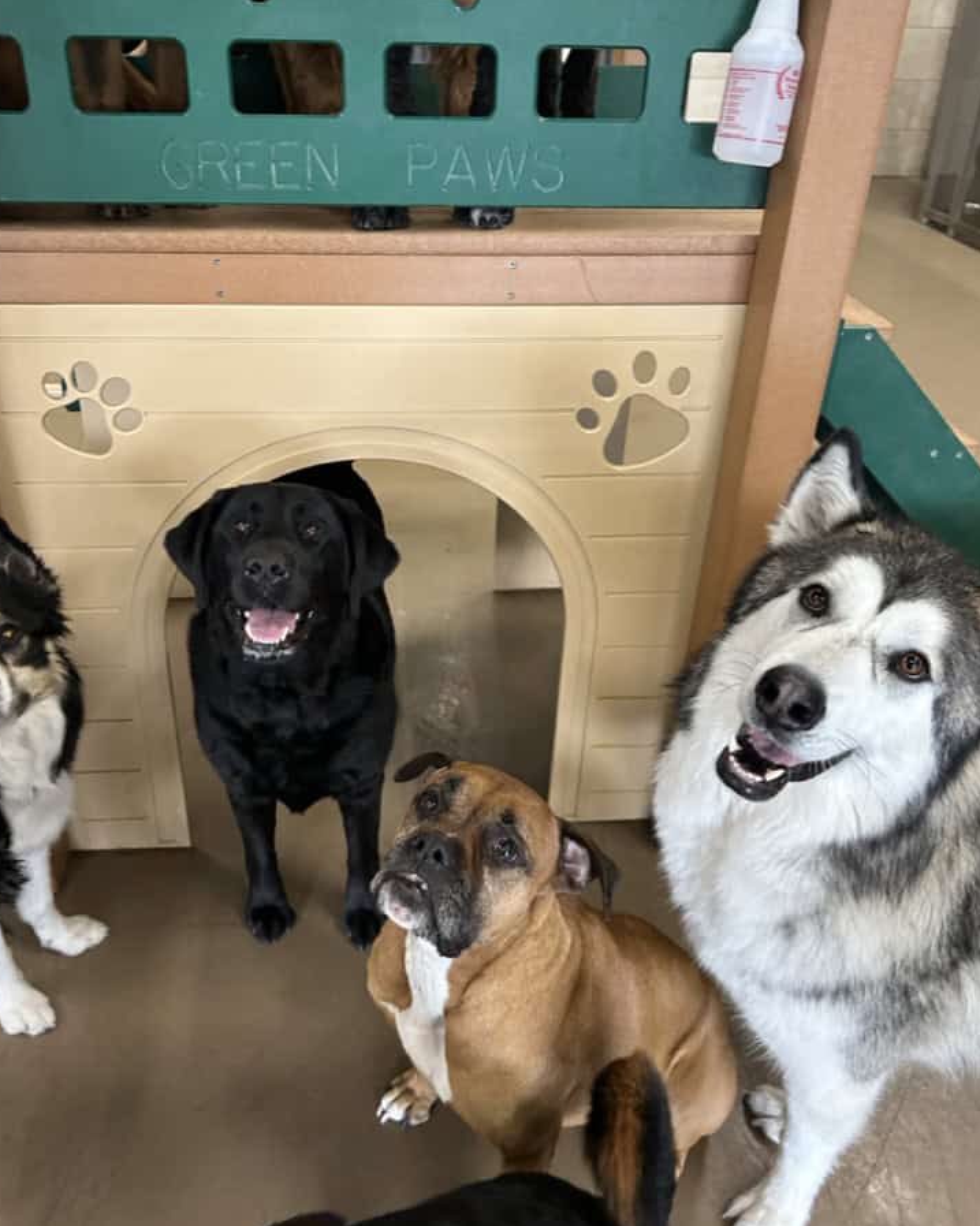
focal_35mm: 29
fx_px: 1052
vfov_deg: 60.3
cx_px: 461
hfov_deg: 49.9
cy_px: 543
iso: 250
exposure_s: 1/60
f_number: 1.5
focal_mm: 5.7
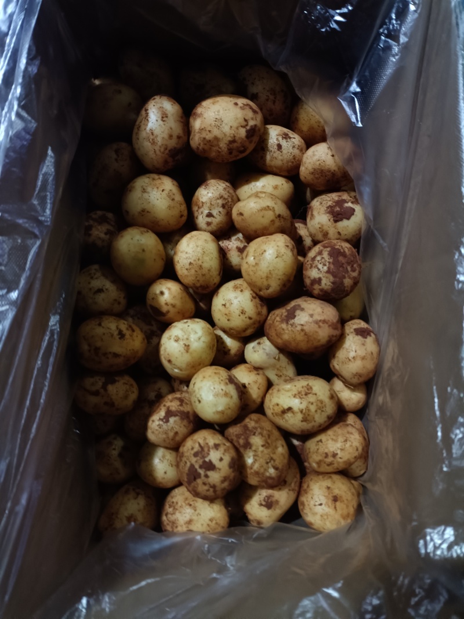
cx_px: 232
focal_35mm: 26
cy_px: 310
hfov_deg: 53.1
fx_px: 465
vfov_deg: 67.3
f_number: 1.8
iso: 2754
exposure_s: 1/20
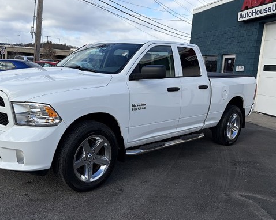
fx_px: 278
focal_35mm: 34
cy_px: 96
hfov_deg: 52.5
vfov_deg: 43.2
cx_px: 110
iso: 50
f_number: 1.6
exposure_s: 1/2639
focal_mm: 5.96
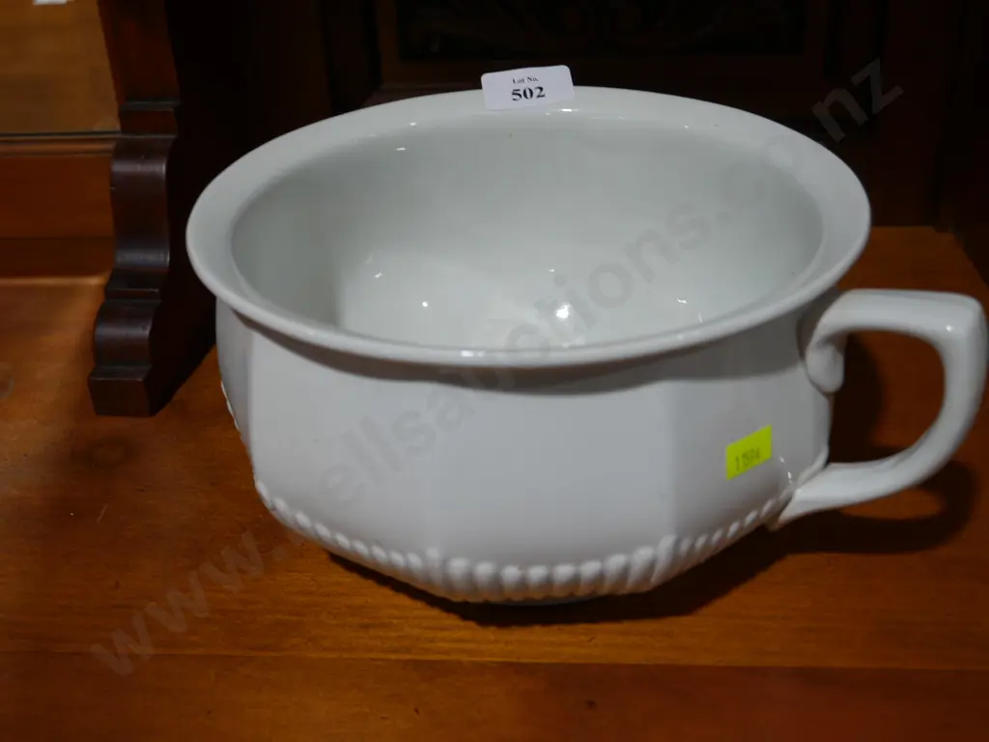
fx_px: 1257
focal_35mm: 44
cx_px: 494
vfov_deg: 32.9
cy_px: 371
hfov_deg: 42.9
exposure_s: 1/60
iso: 200
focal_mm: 22
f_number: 4.7
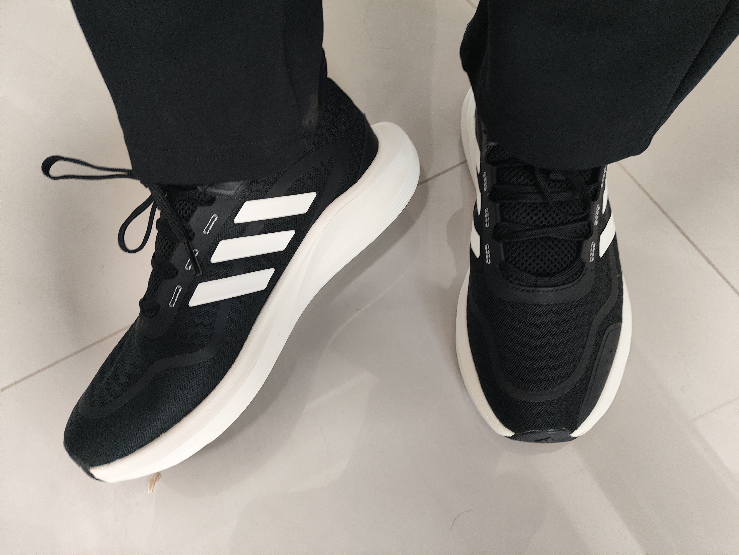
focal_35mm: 24
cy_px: 278
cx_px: 370
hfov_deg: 71.6
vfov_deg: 56.9
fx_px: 513
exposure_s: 1/30
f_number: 1.8
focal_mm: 4.68
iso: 479
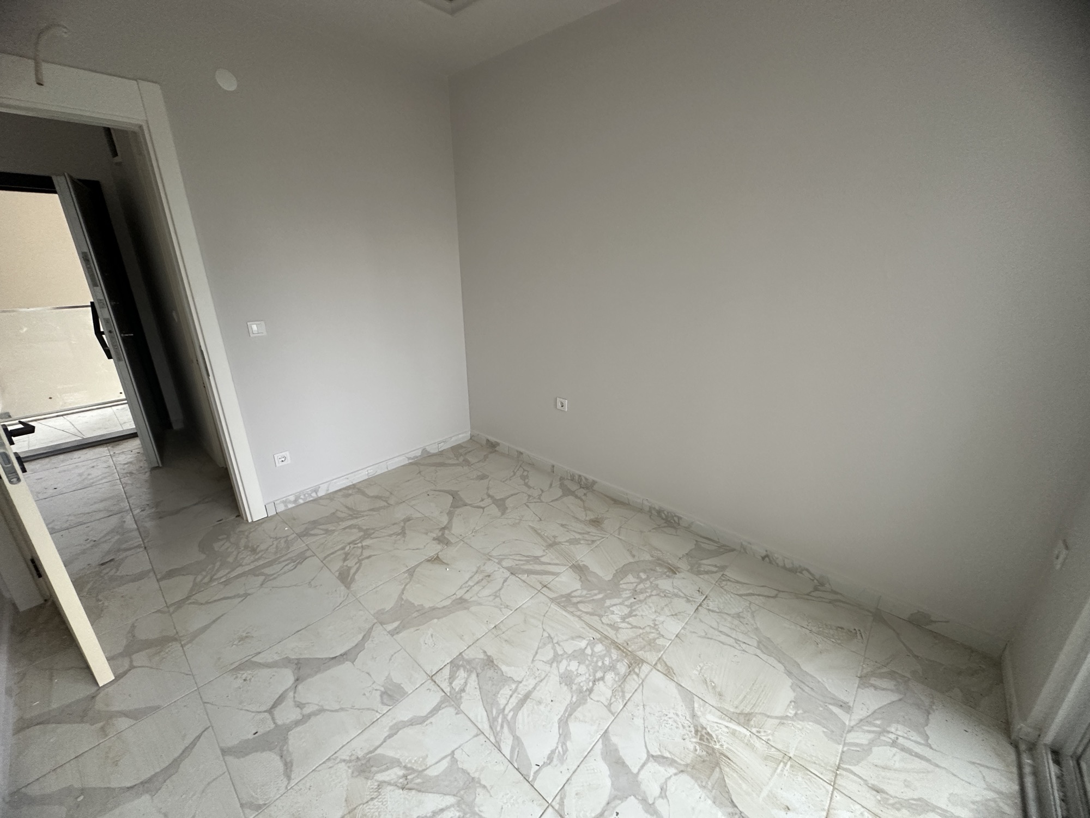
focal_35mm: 14
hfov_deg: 102.1
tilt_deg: -18.0
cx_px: 545
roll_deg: +0.6
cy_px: 409
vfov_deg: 85.7
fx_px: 441
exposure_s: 1/99
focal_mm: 2.22
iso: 250
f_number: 2.2
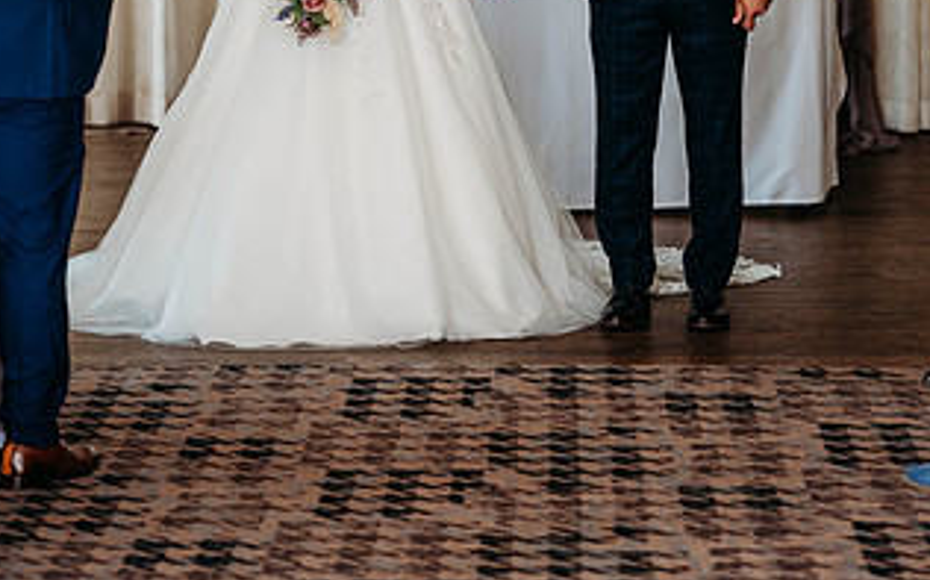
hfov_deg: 13.2
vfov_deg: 8.2
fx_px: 4027
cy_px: 29
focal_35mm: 159
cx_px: 547
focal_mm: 85
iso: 400
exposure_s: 1/200
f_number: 2.5
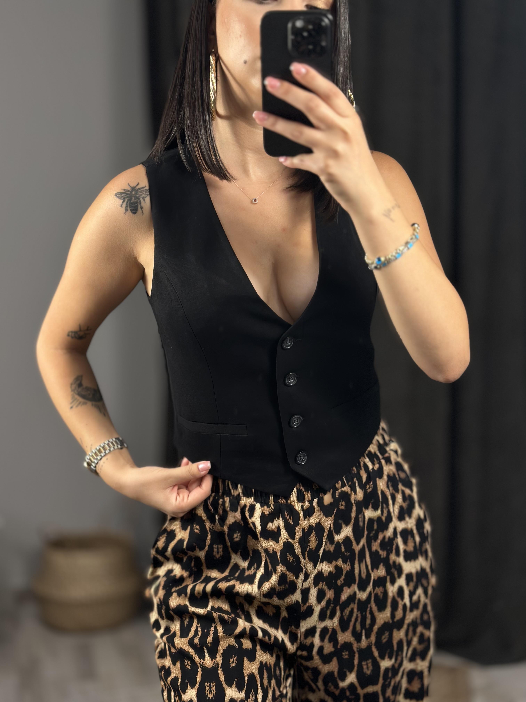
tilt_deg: -28.3
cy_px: 351
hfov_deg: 30.3
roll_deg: +1.7
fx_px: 972
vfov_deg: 39.7
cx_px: 263
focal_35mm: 48
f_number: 1.78
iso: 100
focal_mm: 6.86
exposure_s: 1/100
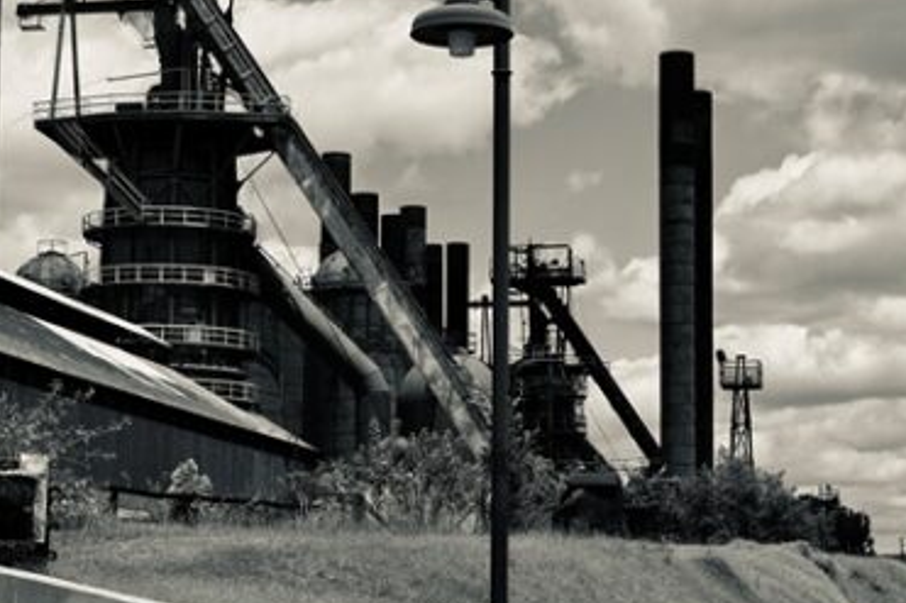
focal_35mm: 89
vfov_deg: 15.3
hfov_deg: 22.9
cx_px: 379
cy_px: 305
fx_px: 2239
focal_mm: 37
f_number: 8
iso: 400
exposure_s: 1/2000
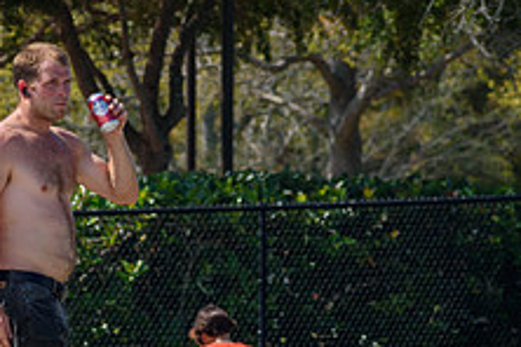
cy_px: 327
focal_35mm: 686
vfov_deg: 2.0
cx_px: 167
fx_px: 9927
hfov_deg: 3.0
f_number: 5.6
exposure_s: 1/2000
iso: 250
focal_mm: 175
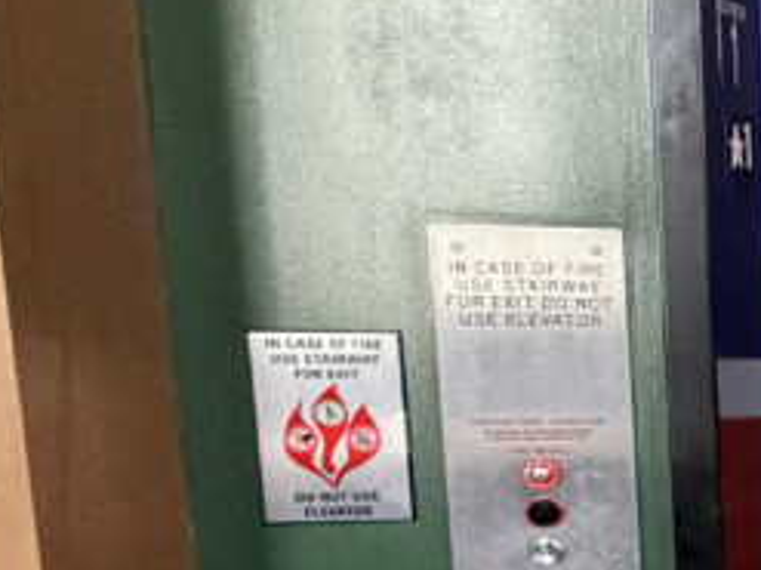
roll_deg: -2.7
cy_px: 379
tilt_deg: -8.1
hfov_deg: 19.0
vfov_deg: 25.1
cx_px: 1534
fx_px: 1274
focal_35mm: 58
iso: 320
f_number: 2.2
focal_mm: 2.22
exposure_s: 1/75
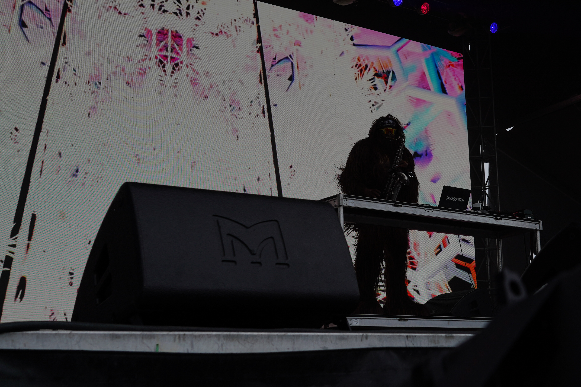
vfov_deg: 25.0
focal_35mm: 54
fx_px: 871
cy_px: 142
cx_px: 391
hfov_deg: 36.5
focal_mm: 33
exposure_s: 1/400
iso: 100
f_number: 8
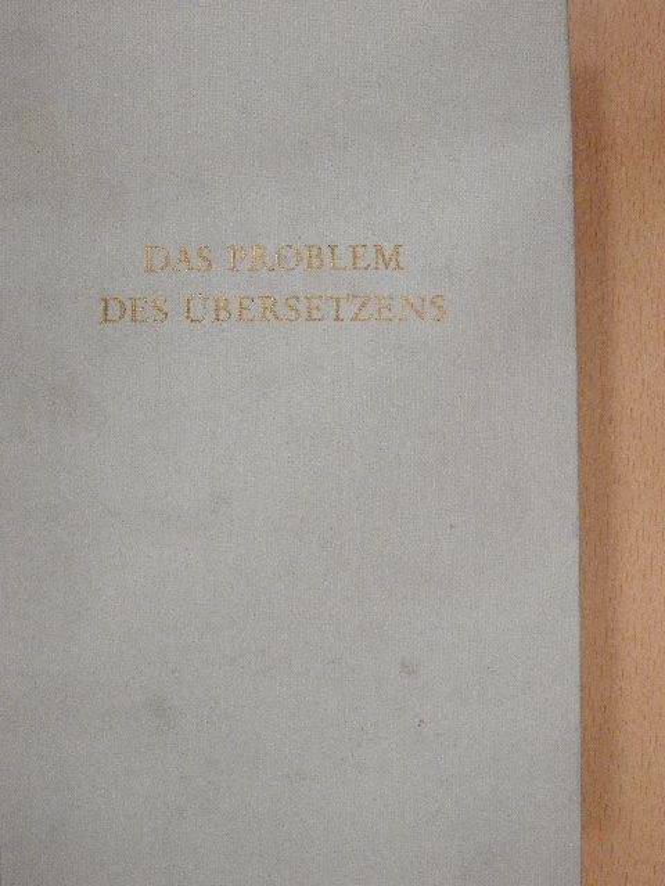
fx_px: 1153
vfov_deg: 42.1
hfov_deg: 32.2
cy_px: 443
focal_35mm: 45
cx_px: 332
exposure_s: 1/80
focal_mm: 8.1
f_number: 4
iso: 1100
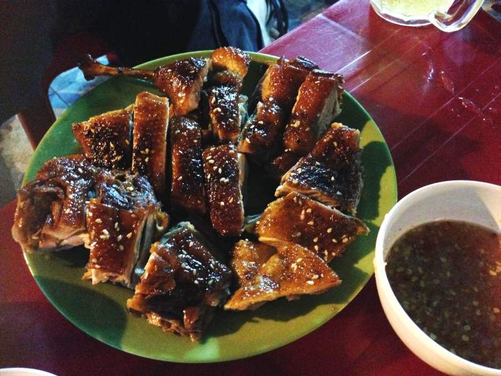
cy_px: 188
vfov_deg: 42.9
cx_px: 250
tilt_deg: -51.8
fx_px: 478
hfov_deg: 55.4
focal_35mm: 33
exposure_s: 1/15
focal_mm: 4.12
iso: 800
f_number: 2.4
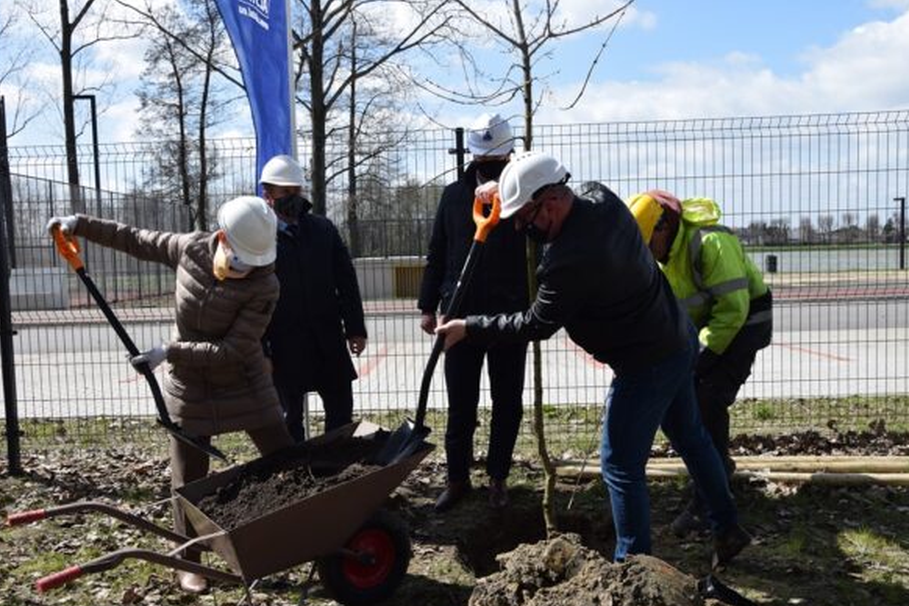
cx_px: 456
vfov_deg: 38.9
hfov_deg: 55.8
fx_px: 858
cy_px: 311
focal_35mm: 34
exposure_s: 1/320
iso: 200
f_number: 9
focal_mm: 22
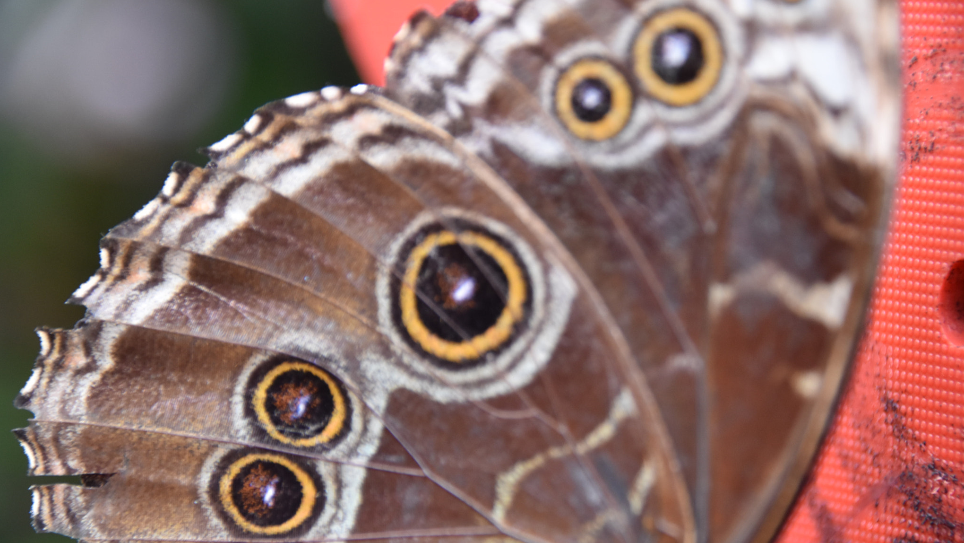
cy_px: 278
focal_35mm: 205
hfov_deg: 10.5
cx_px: 482
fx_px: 5241
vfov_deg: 5.9
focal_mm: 130
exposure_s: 1/60
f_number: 6
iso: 1100
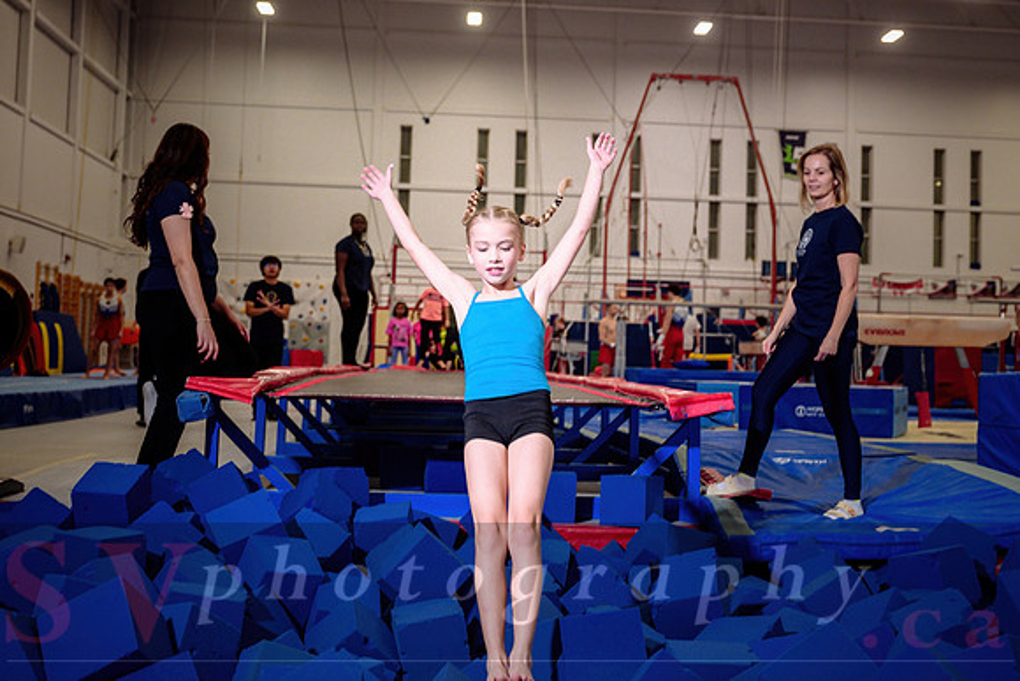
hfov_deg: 39.7
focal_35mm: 50
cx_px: 589
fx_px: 1410
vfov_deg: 27.1
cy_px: 258
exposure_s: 1/400
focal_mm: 40
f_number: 3.5
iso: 1600
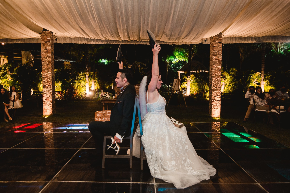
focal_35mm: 28
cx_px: 145
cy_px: 96
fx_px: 226
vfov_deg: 46.4
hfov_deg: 65.5
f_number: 3.2
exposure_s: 1/125
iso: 1250
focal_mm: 28
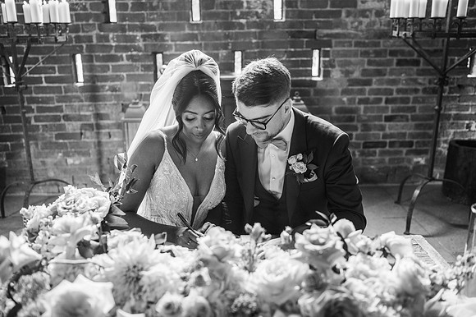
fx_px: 462
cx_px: 238
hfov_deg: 54.5
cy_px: 158
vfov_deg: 37.8
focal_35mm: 35
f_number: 2.2
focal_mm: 35
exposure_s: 1/200
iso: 1000
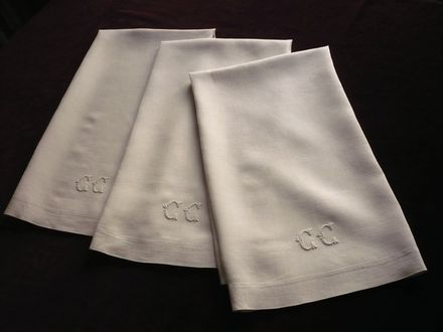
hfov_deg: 52.6
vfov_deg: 40.7
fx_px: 448
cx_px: 222
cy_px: 166
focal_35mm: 35
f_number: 2.8
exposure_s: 1/400
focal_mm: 5.8
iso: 400
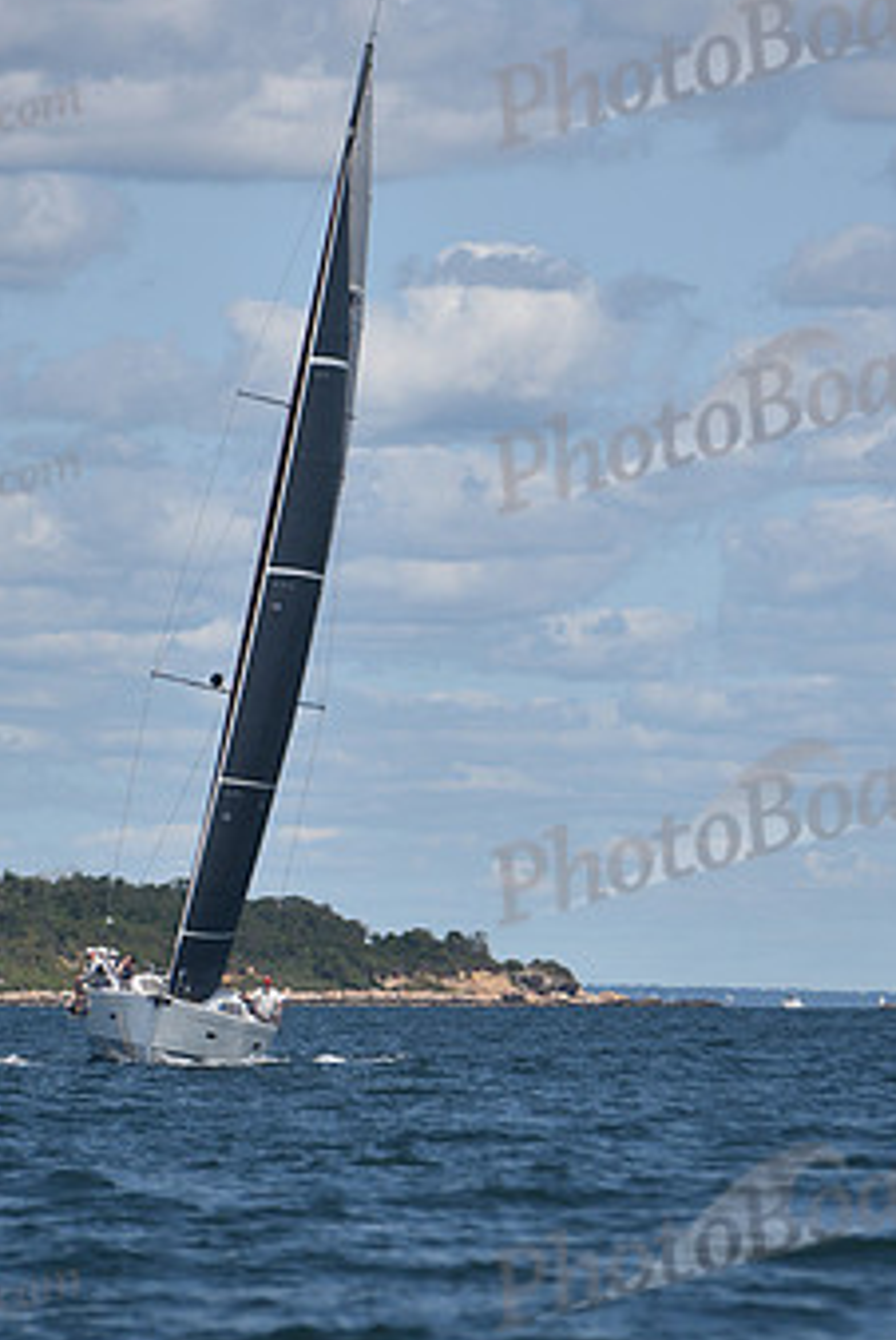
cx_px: 287
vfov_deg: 6.0
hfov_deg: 4.0
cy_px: 674
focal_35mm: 343
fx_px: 12778
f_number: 4
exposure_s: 1/2500
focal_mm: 200
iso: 250
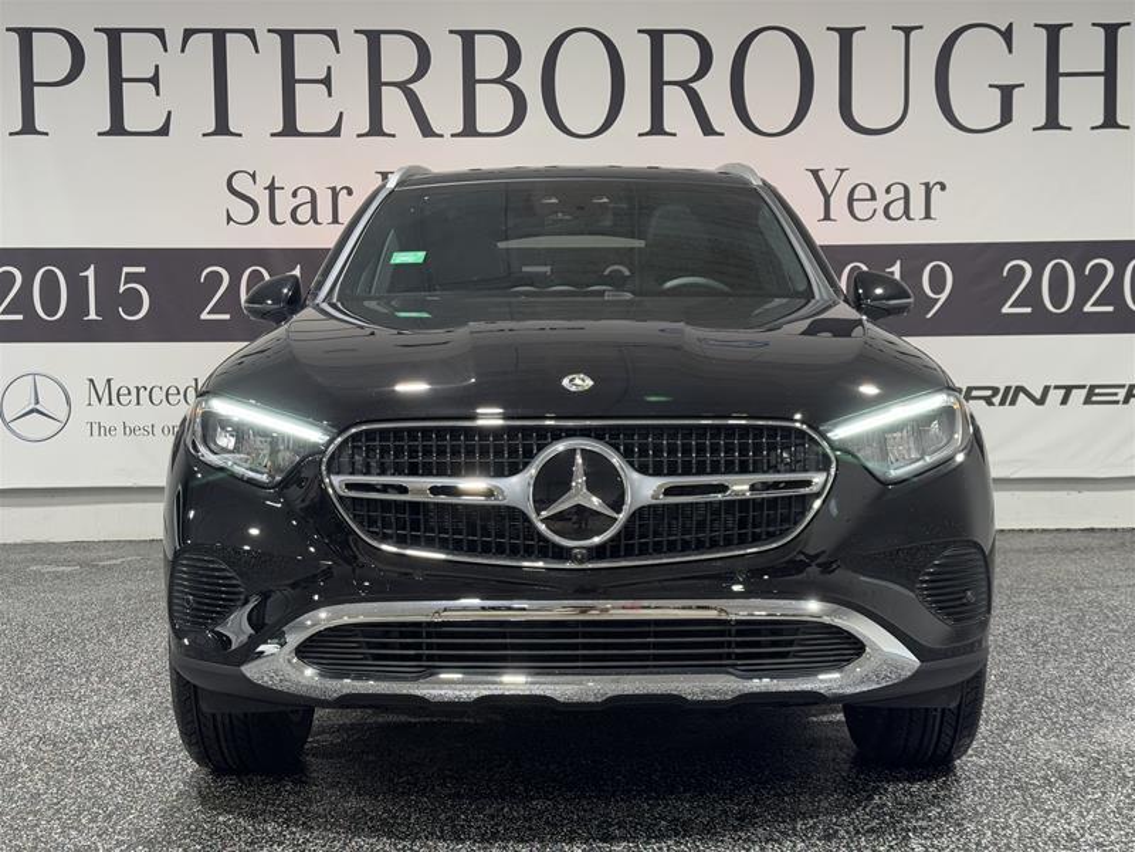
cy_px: 426
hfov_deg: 39.7
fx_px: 1574
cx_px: 568
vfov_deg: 30.3
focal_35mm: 48
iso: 160
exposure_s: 1/60
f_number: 1.78
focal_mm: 6.76
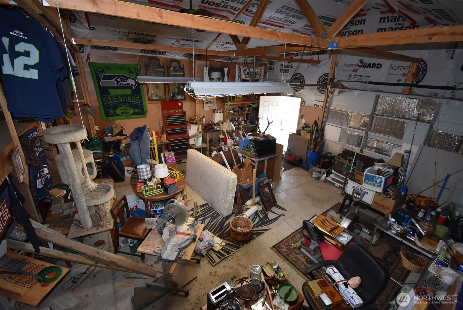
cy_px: 155
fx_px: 193
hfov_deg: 100.4
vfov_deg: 77.4
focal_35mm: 15
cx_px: 232
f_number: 4.5
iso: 1000
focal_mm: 10
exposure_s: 1/60
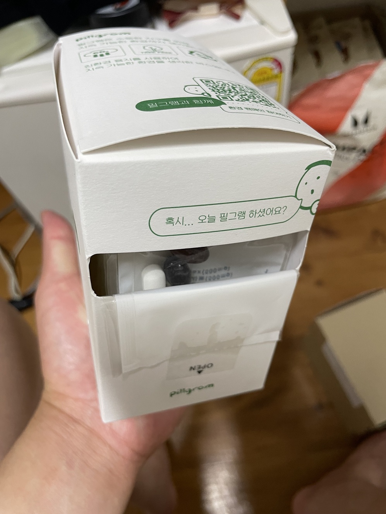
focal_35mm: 26
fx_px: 387
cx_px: 193
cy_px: 257
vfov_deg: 67.3
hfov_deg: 53.0
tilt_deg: -61.9
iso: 125
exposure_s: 1/60
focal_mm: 4.2
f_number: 1.6
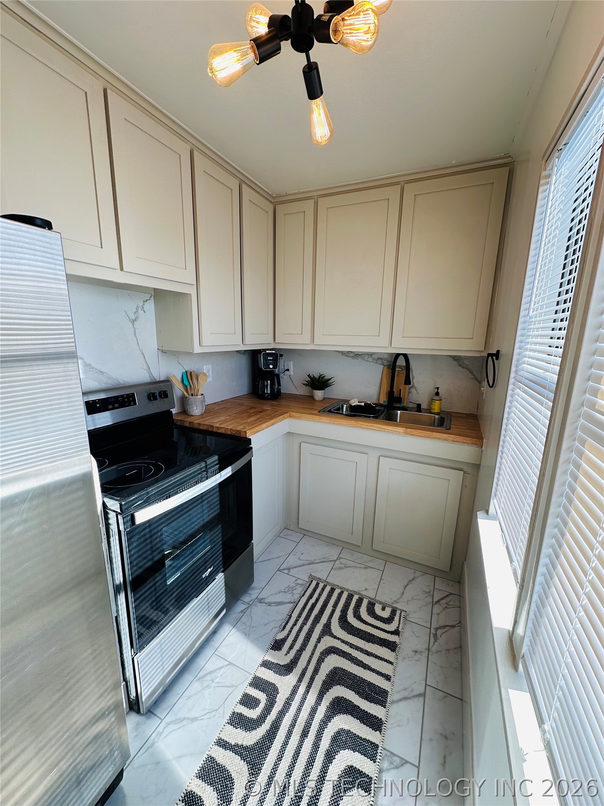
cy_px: 403
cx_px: 302
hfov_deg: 85.7
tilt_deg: -11.3
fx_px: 326
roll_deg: -1.3
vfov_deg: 102.1
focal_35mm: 14
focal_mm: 2.22
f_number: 2.2
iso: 40
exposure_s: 1/138
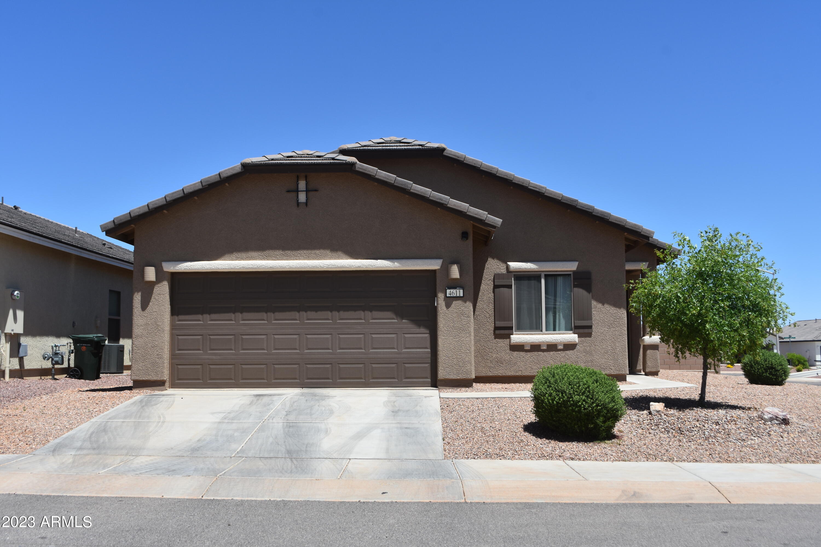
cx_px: 410
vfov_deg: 36.9
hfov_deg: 53.1
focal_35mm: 36
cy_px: 274
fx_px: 821
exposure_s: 1/500
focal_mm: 24
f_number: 8
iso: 140
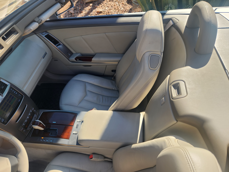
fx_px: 152
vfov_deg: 58.9
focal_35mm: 23
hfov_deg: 73.9
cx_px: 114
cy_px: 86
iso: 20
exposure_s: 1/666
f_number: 1.8
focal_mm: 5.4
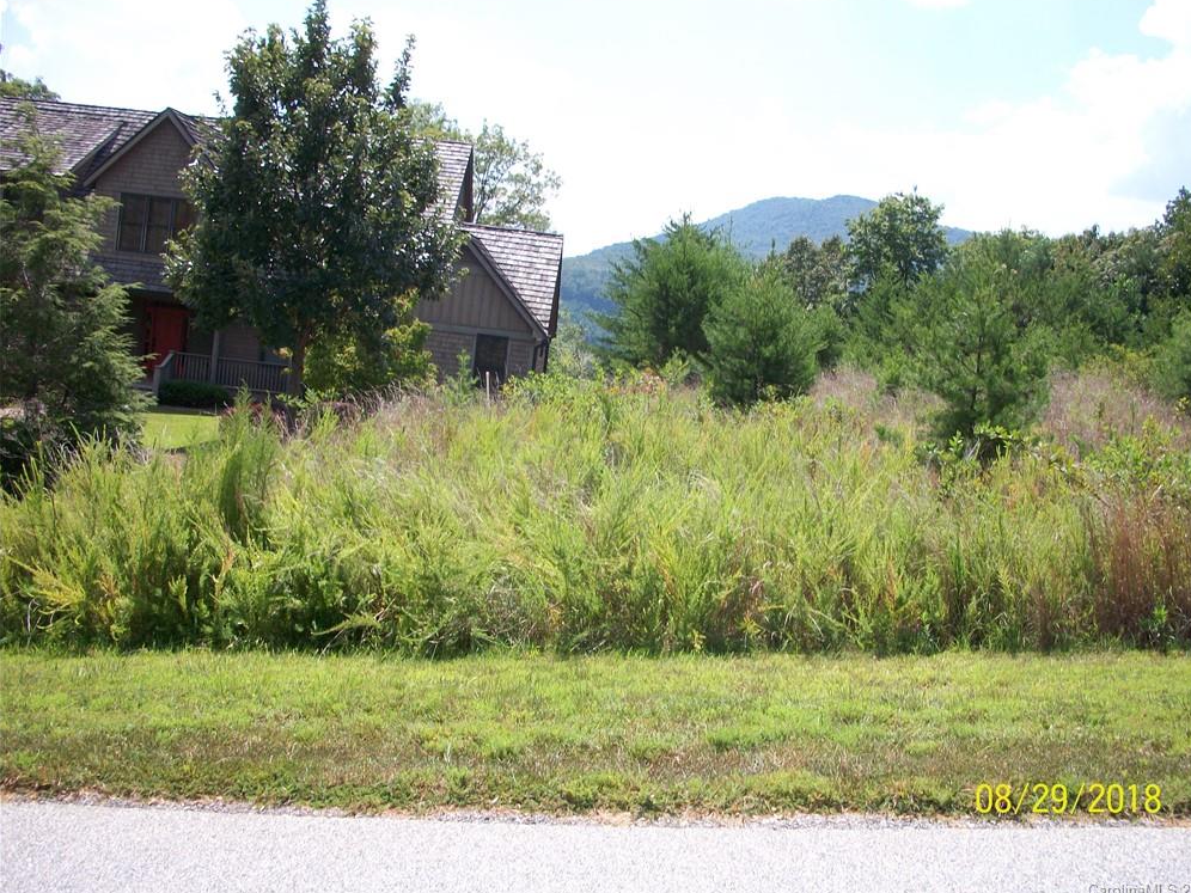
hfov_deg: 51.3
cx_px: 611
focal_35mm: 36
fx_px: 1239
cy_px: 441
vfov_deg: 39.7
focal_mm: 6.3
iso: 80
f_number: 3.1
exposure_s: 1/640
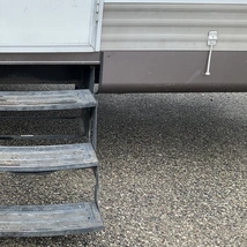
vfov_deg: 35.3
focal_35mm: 48
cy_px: 140
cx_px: 29
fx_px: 387
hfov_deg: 33.6
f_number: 1.8
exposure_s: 1/165
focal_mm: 3
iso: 20
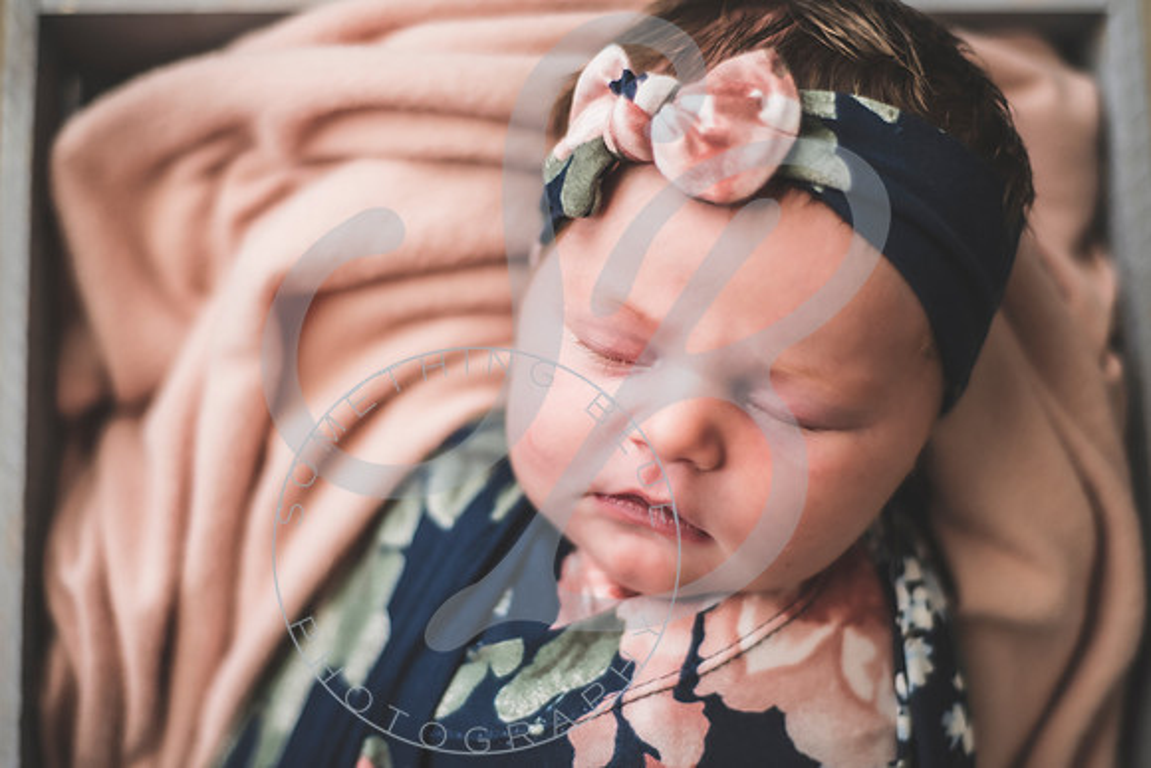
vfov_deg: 25.6
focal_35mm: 53
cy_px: 383
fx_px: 1689
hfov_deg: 37.6
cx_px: 557
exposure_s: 1/125
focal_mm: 50
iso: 1250
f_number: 1.8
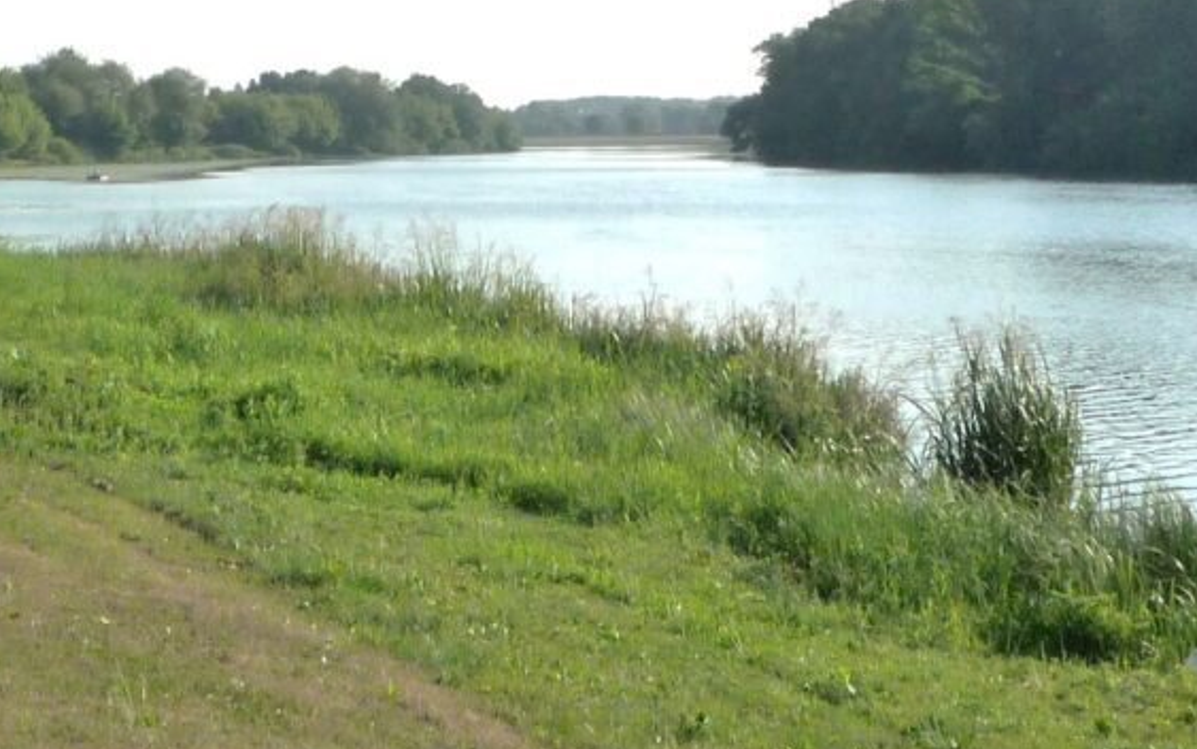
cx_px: 415
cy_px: -200
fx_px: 2838
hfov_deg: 23.7
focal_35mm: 87
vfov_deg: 14.4
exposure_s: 1/800
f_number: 6.3
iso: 160
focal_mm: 5.8
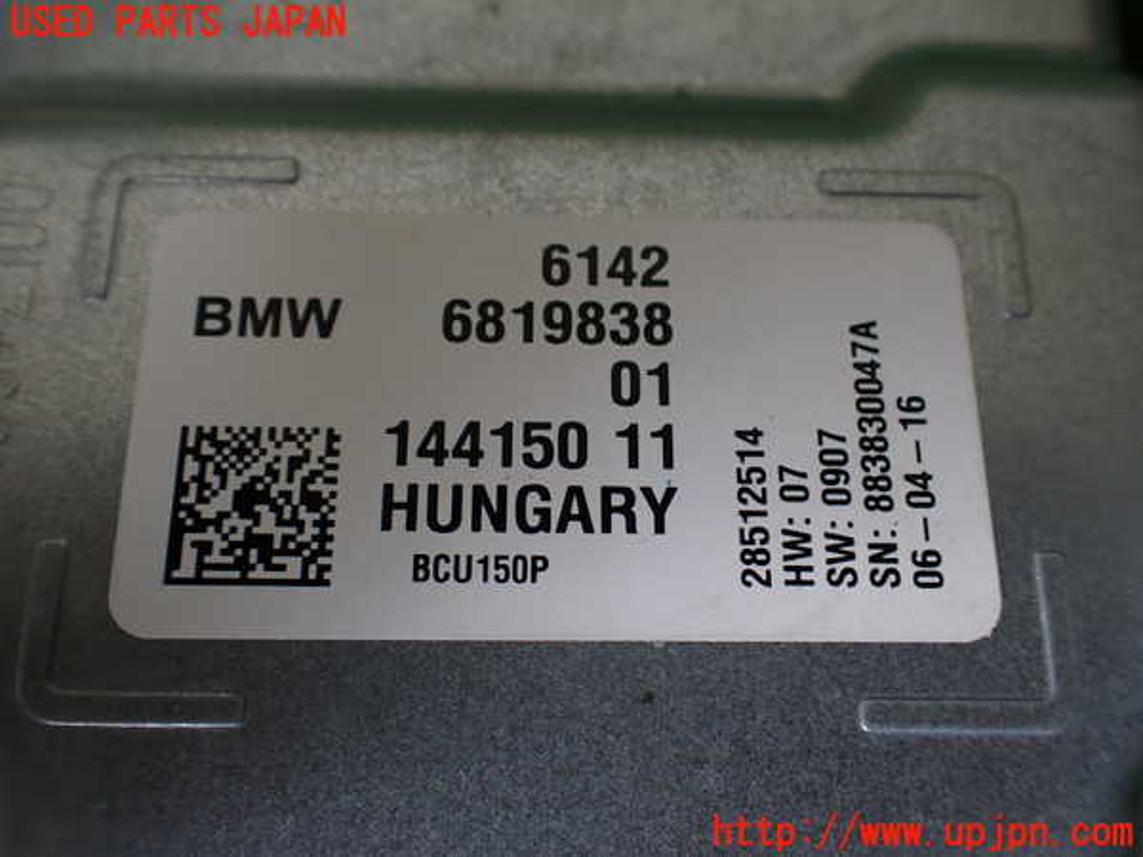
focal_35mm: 30
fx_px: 991
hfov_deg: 60.0
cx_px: 572
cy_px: 428
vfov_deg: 46.8
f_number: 2.3
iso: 100
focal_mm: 5.4
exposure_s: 1/160
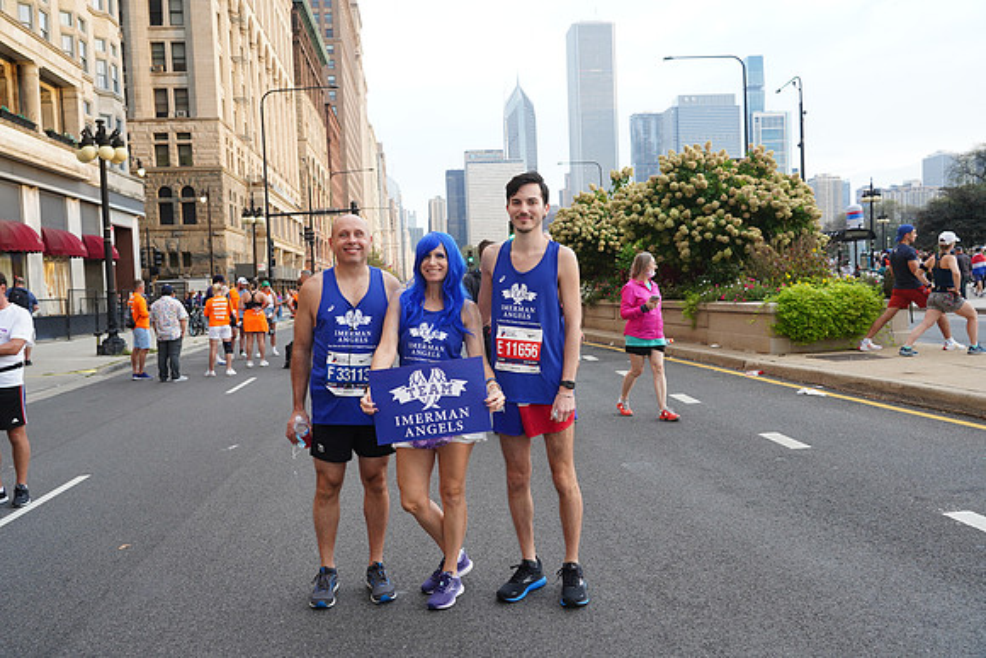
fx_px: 794
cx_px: 493
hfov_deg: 63.6
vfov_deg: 45.0
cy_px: 329
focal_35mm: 29
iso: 500
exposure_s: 1/100
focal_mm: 29
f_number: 5
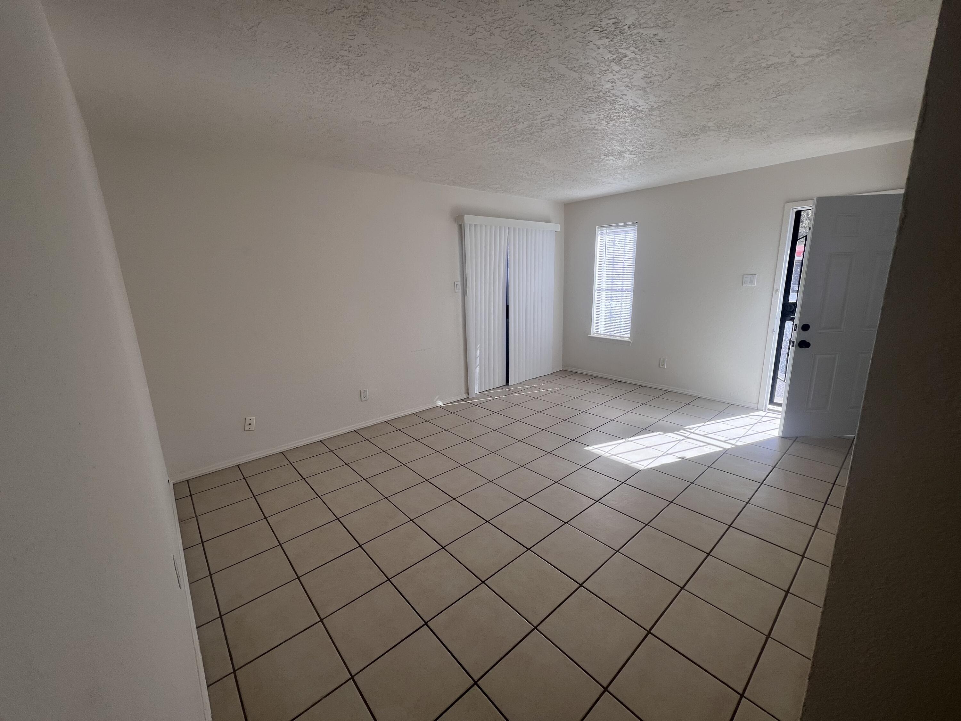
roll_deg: +2.1
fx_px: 361
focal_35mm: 13
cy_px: 360
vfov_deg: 89.9
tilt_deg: -13.0
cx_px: 480
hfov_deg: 106.2
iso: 32
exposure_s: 1/183
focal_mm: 1.57
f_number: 1.8
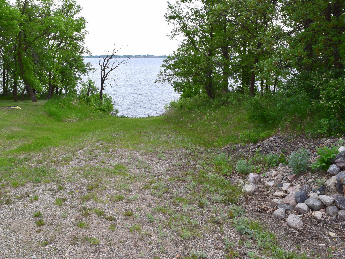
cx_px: 147
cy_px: 127
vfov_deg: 46.8
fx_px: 299
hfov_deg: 59.7
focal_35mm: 30
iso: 400
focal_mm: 18
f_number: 10
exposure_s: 1/200
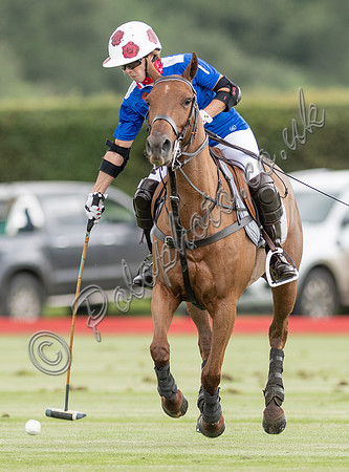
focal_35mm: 780
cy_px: 264
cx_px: 144
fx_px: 10579
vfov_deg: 2.6
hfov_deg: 1.9
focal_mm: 300
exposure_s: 1/1000
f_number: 2.8
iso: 250
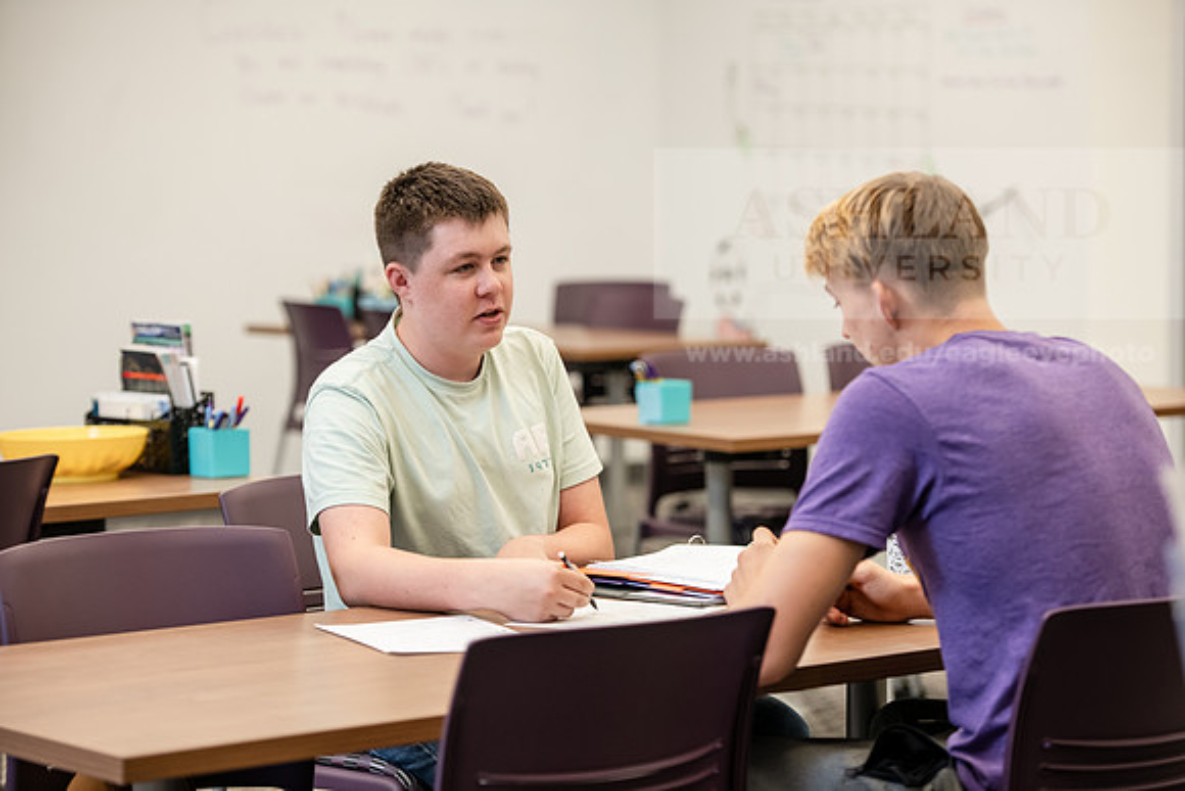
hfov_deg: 19.5
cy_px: 396
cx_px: 592
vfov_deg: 13.0
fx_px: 3457
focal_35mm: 105
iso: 800
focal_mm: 105
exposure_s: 1/200
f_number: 3.2
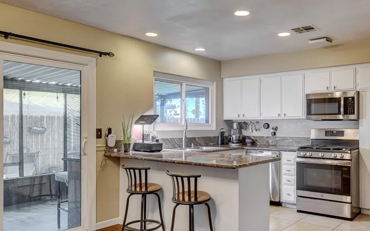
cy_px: 121
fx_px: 333
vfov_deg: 38.3
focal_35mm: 33
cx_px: 219
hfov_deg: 57.8
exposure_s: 1/10
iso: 800
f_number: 8
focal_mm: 18
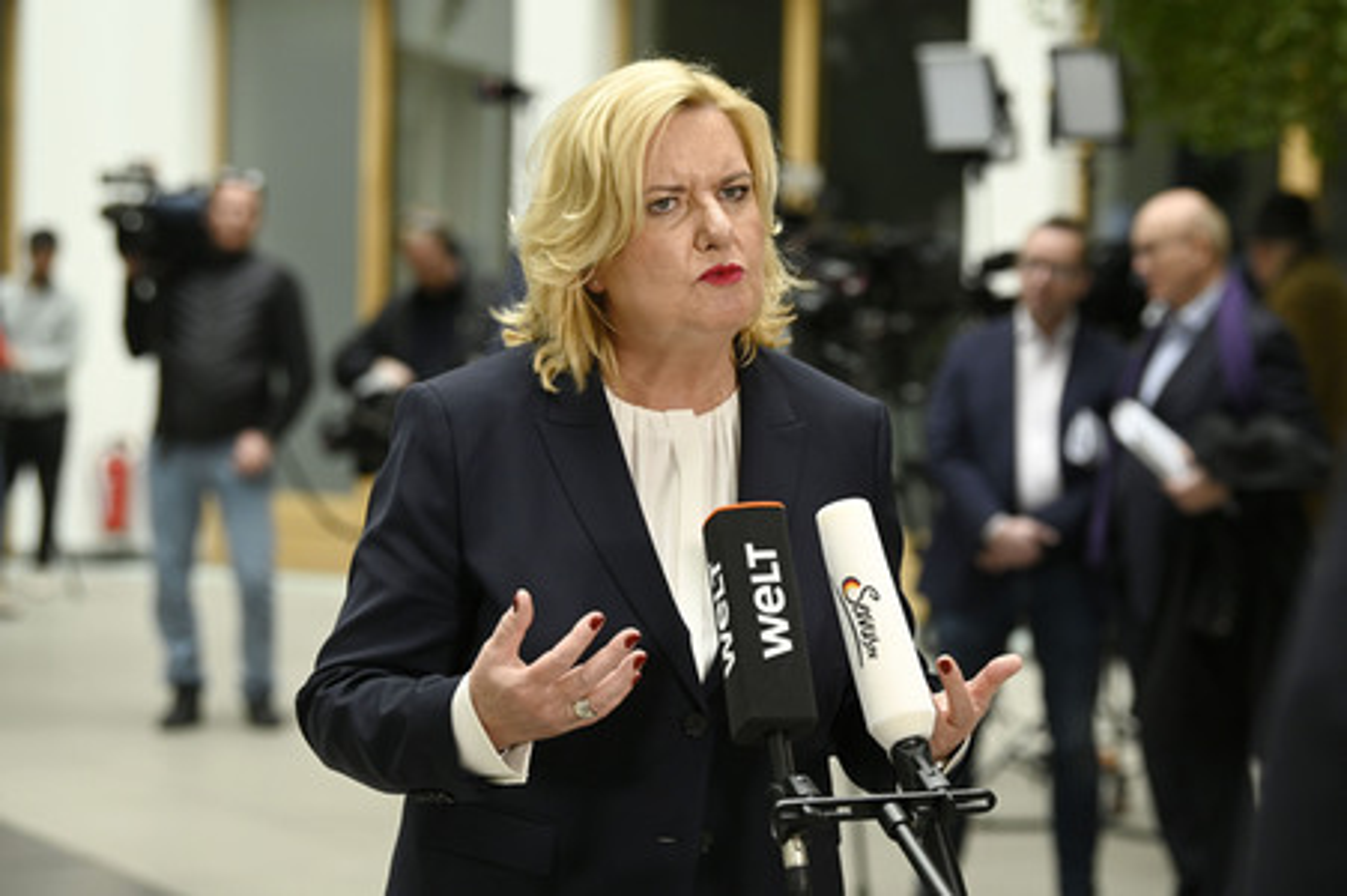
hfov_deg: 20.0
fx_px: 3814
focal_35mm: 102
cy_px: 448
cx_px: 674
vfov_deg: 13.4
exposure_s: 1/640
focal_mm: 102
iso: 2000
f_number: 4.5
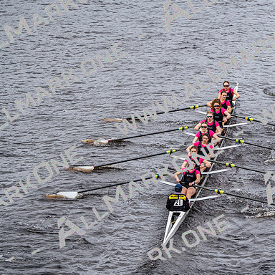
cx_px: 203
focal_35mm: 257
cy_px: 137
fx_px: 2310
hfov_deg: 6.8
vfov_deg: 6.8
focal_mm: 200
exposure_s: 1/2000
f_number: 2.8
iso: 250
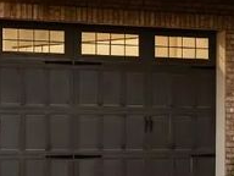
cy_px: -86
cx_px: 250
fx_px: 1528
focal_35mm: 226
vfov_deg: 6.5
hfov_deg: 8.7
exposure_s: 1/1.67
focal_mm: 44
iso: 320
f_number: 7.1
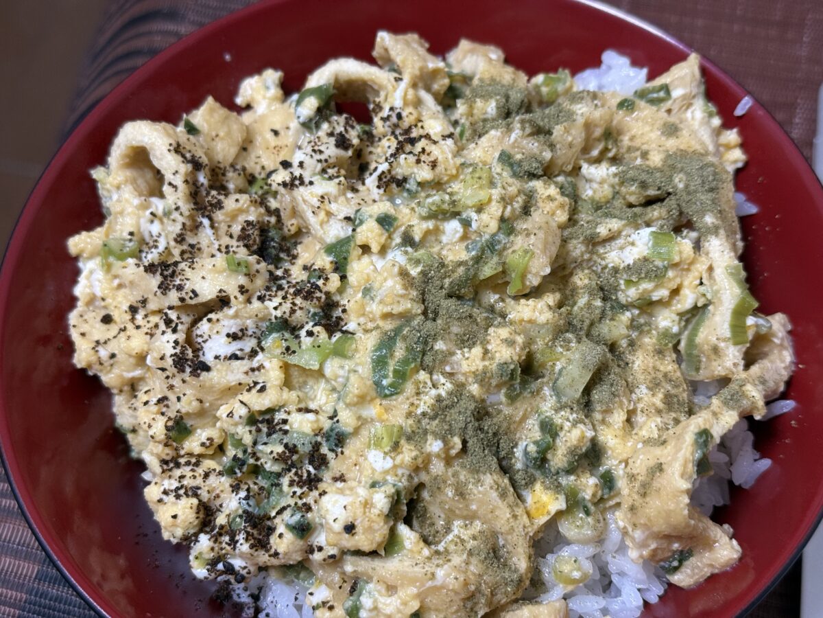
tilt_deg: -58.8
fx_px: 1141
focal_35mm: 48
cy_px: 309
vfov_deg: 30.3
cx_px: 412
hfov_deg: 39.7
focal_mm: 6.76
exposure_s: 1/60
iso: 125
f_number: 1.78
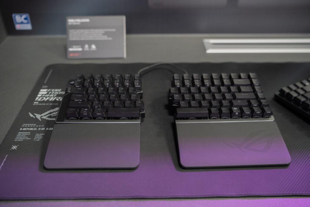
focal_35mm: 35
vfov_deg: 37.9
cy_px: 104
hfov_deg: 54.4
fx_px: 301
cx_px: 155
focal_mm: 35
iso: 800
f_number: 2.8
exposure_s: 1/50
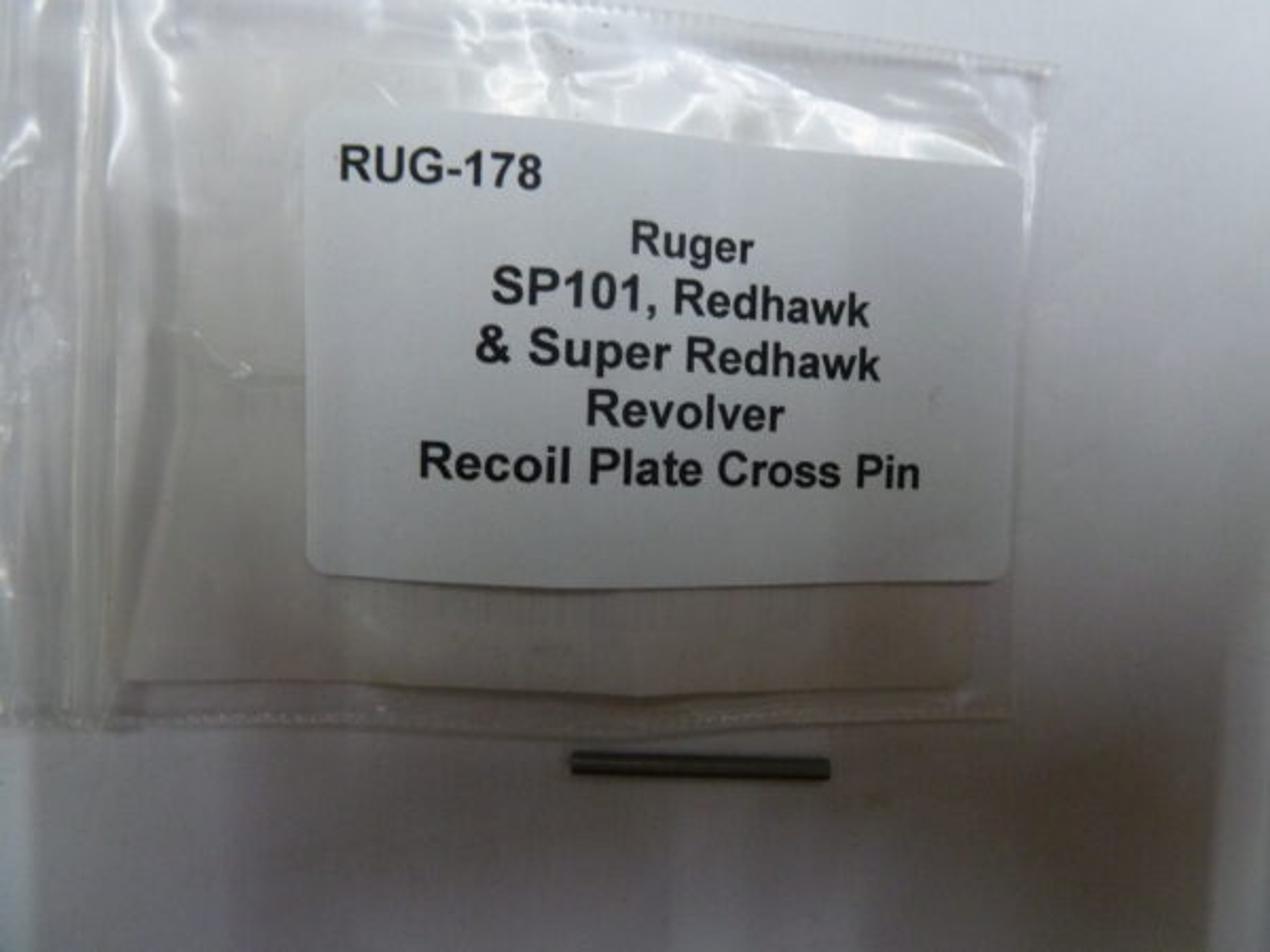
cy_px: 476
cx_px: 635
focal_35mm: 25
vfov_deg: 54.9
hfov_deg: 69.4
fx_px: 917
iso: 400
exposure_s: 1/30
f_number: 3.3
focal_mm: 4.1
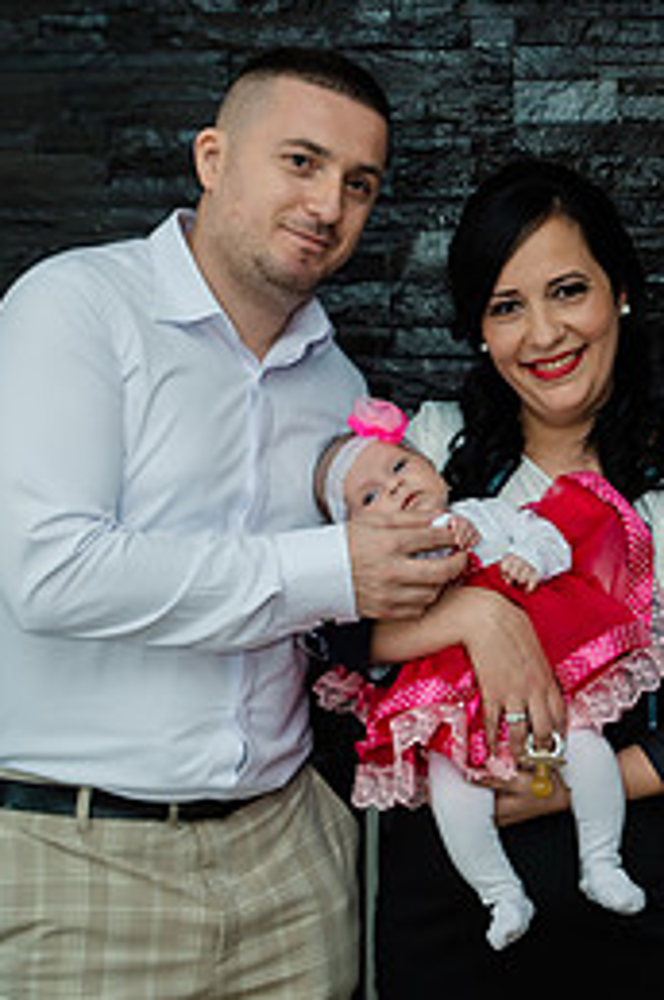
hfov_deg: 20.4
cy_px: 421
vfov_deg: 30.5
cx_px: 508
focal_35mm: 66
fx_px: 1831
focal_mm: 38
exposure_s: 1/250
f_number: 3.5
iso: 500
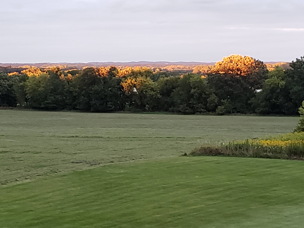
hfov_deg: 67.3
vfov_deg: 53.1
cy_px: 114
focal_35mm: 26
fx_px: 228
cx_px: 152
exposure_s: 1/45
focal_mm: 4.3
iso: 250
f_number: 2.4
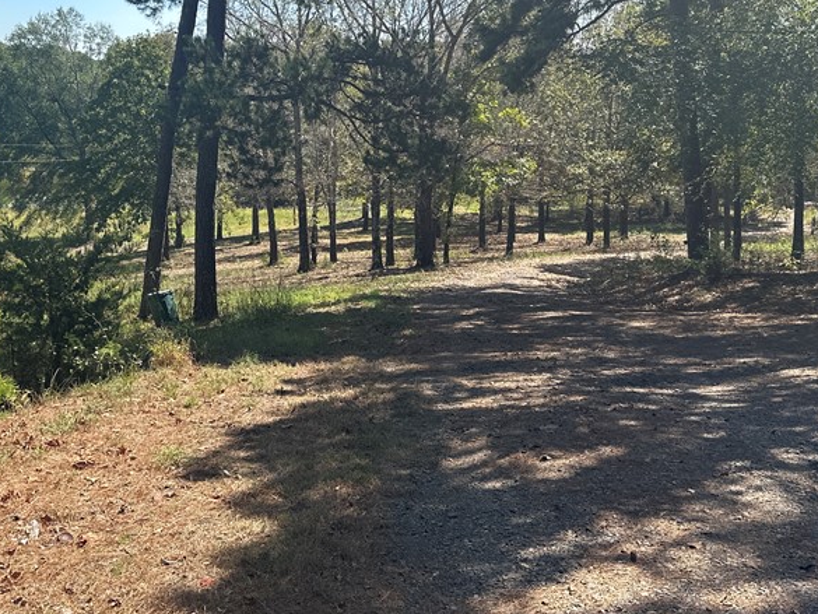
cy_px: 213
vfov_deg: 34.1
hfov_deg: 44.8
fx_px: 993
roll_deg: +0.4
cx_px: 386
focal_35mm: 42
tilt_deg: -6.2
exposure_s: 1/2155
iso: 80
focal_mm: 6.86
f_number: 1.78
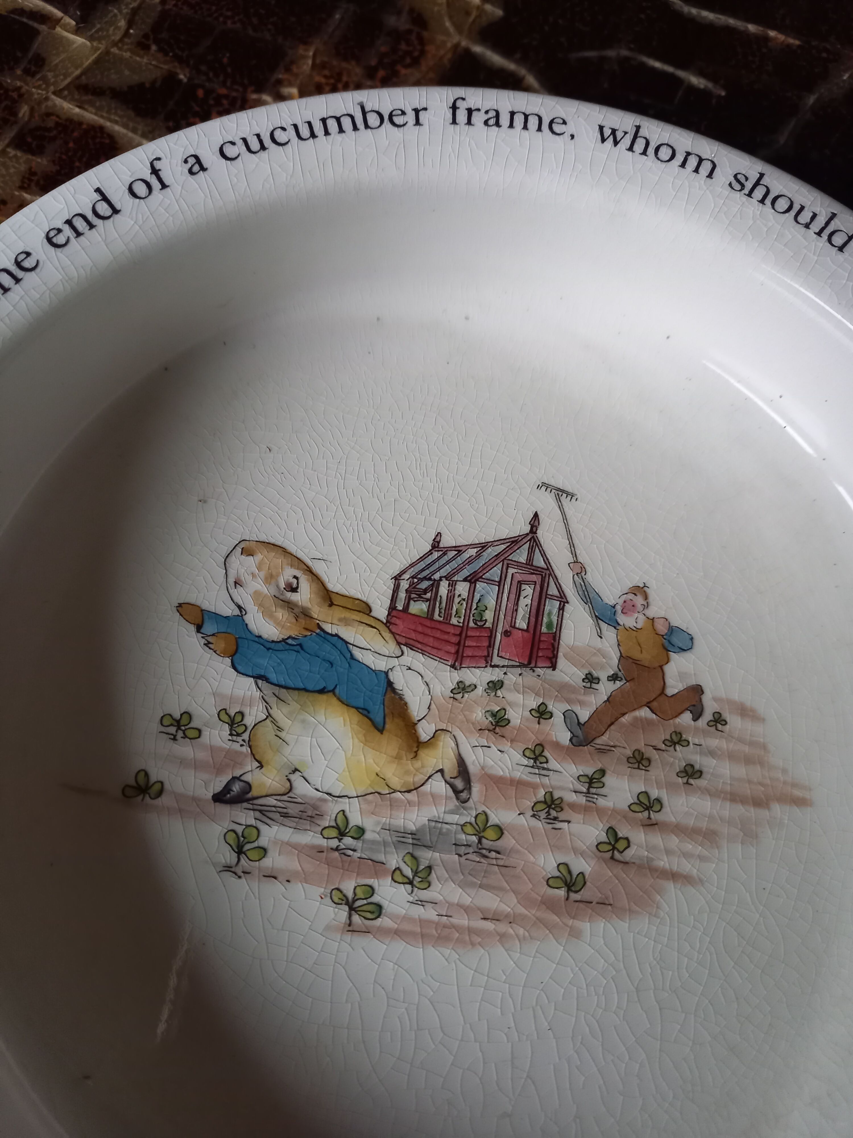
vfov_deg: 69.4
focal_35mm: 25
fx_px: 821
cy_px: 569
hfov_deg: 54.9
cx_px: 426
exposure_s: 1/33.3
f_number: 1.8
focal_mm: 4.65
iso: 400
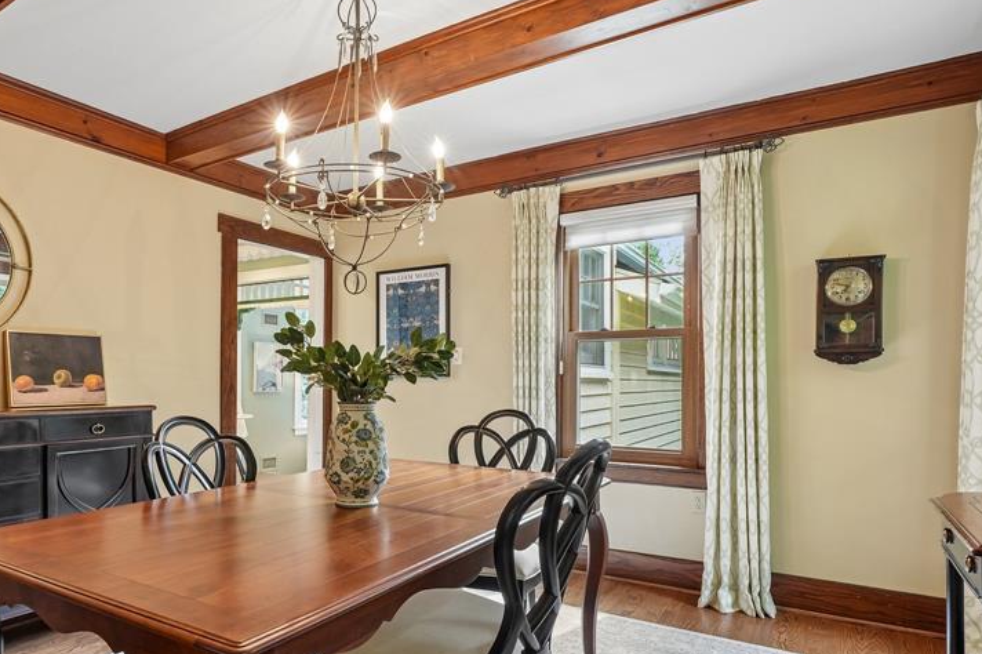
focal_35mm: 23
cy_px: 382
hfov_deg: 75.3
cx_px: 392
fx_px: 627
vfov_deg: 54.8
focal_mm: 16
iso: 800
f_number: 8
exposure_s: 1/13
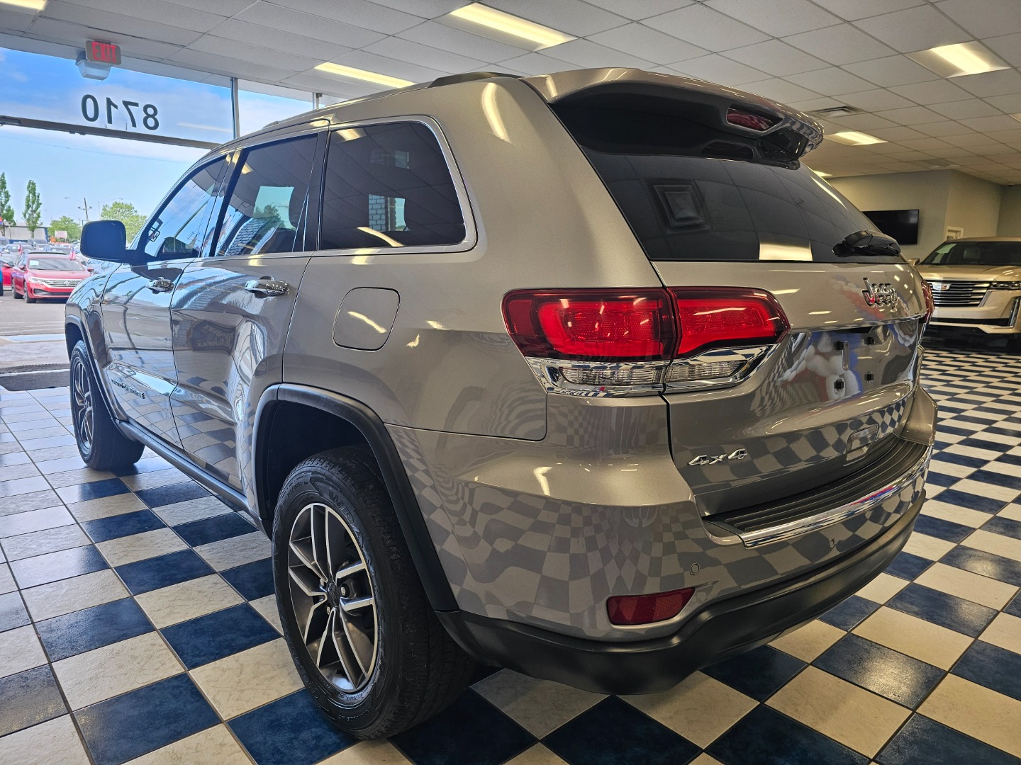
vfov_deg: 58.9
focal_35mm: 23
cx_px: 510
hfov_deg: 73.9
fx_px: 678
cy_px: 382
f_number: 1.7
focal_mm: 6.3
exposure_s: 1/120
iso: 50
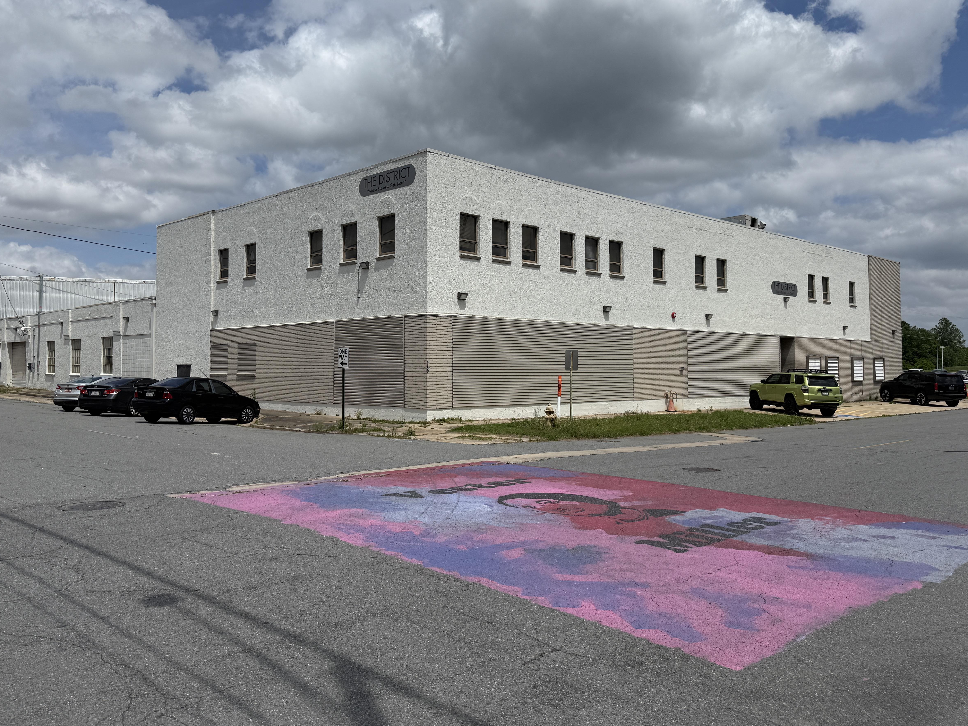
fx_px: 811
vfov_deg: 48.1
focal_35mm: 29
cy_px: 324
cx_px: 435
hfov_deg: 61.5
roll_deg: +0.1
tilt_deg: +2.1
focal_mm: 6.76
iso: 80
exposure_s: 1/14286
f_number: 1.78
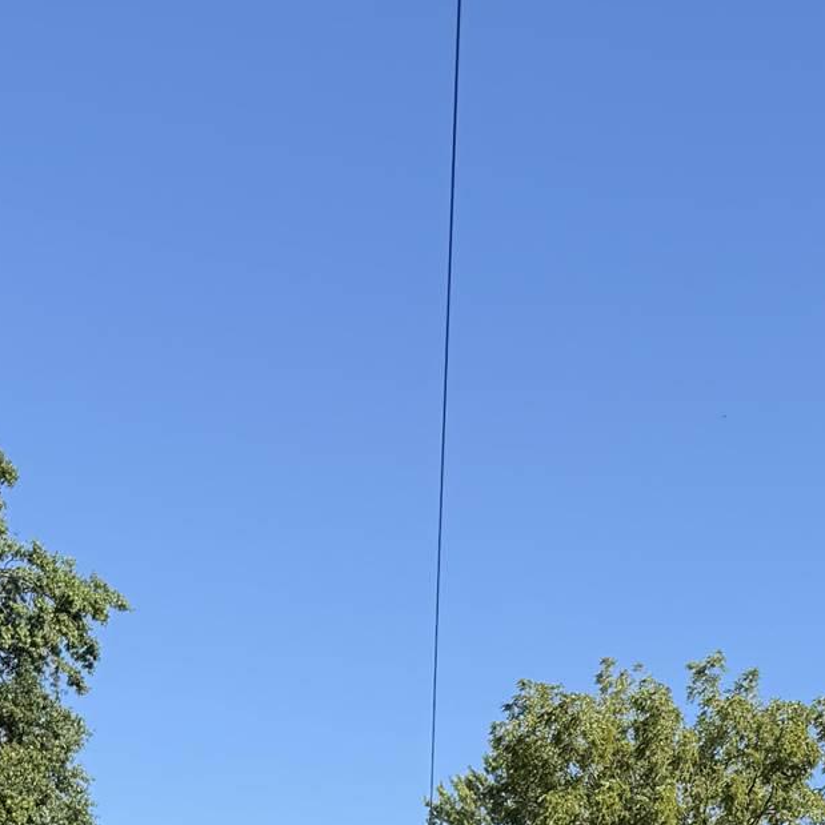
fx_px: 2130
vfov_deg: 18.2
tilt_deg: -5.1
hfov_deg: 21.3
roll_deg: -1.1
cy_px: 1403
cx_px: 801
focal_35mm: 79
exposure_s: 1/2169
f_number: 1.78
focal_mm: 6.76
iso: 80
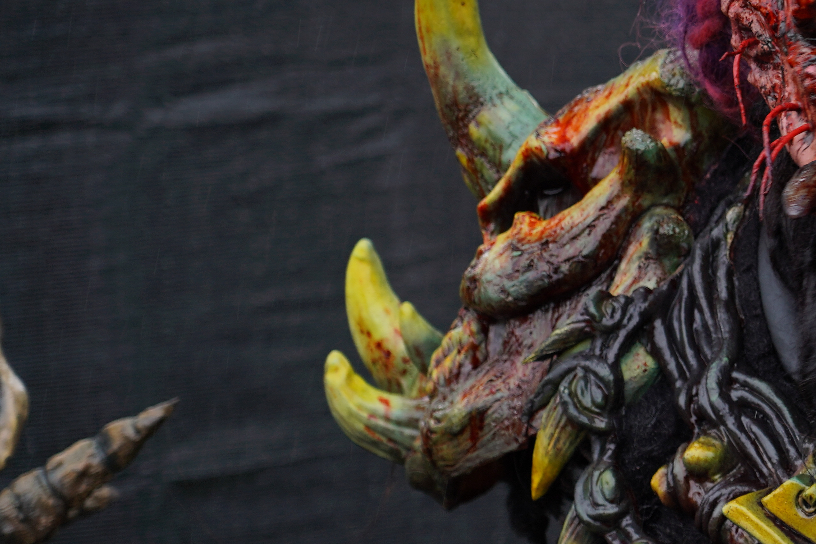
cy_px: 228
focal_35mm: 247
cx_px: 938
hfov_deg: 8.3
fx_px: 5598
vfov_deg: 5.6
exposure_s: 1/125
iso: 160
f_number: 4
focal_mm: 105
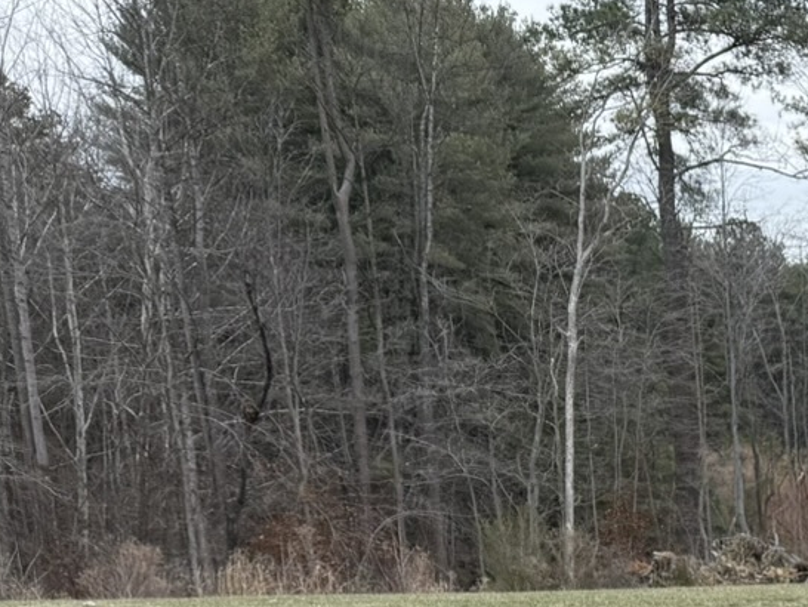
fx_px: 2102
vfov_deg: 14.7
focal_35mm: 90
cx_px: 1316
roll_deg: -0.8
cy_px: 1027
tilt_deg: -15.8
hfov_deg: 18.5
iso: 64
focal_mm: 6.76
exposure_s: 1/180
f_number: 1.78
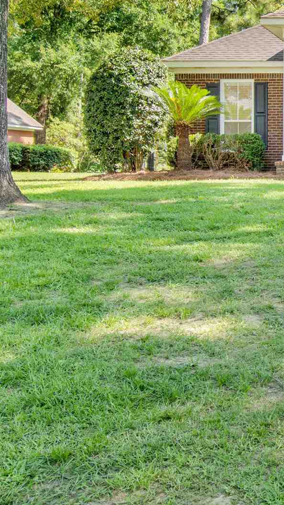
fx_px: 737
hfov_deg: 17.9
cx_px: 498
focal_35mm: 55
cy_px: 182
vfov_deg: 37.6
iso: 200
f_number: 11
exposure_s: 1/80
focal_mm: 18
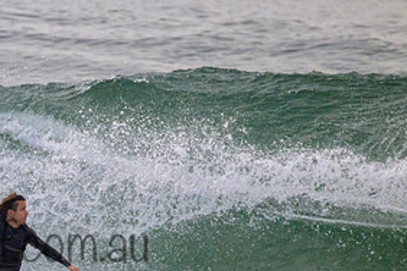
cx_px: -4
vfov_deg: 0.8
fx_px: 18607
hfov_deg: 1.3
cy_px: 228
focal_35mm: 1646
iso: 2200
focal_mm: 800
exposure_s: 1/2000
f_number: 11
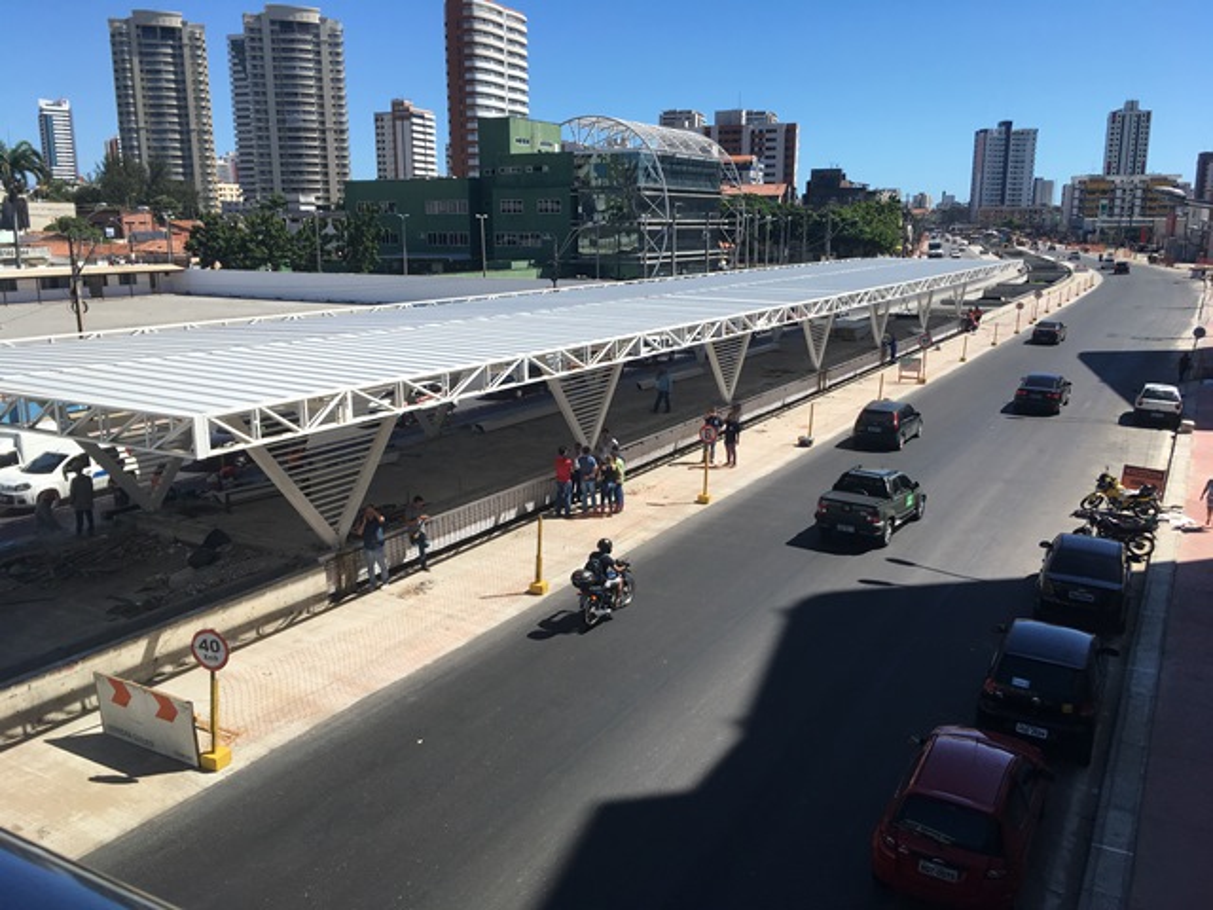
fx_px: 1016
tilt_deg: -9.7
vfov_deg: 48.2
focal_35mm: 29
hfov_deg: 61.7
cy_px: 455
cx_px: 606
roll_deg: +0.3
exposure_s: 1/1789
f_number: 2.2
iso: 25
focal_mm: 4.15
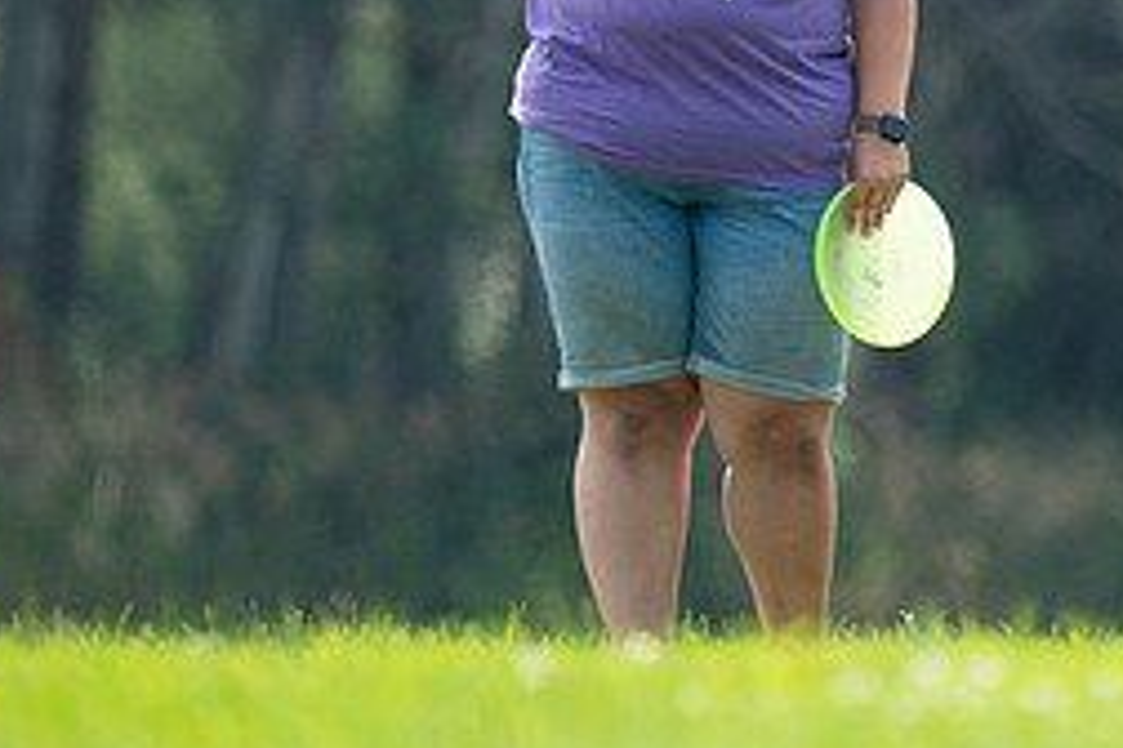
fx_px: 43139
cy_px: -78
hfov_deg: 1.5
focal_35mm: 1383
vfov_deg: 1.0
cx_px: 940
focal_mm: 600
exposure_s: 1/4000
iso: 3200
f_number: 6.3
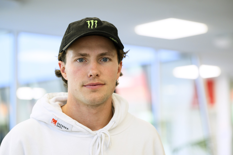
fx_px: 583
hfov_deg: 22.6
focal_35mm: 90
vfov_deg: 15.2
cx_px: 116
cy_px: 78
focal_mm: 90
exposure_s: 1/320
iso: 2000
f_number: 2.8
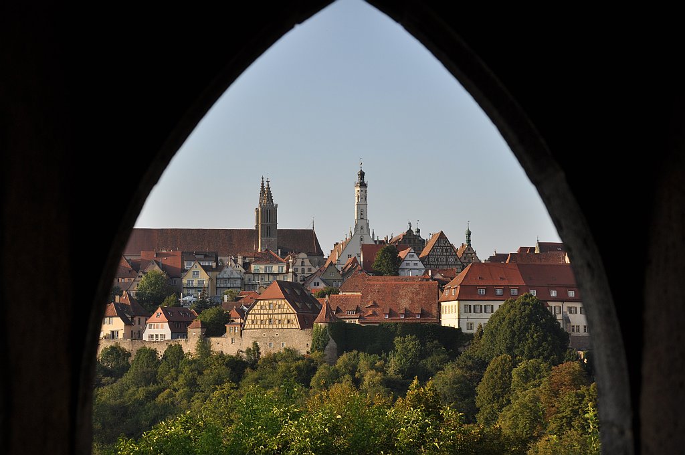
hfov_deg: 23.4
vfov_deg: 15.7
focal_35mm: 87
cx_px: 342
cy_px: 228
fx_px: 1653
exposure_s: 1/640
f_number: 6.3
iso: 200
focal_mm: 58
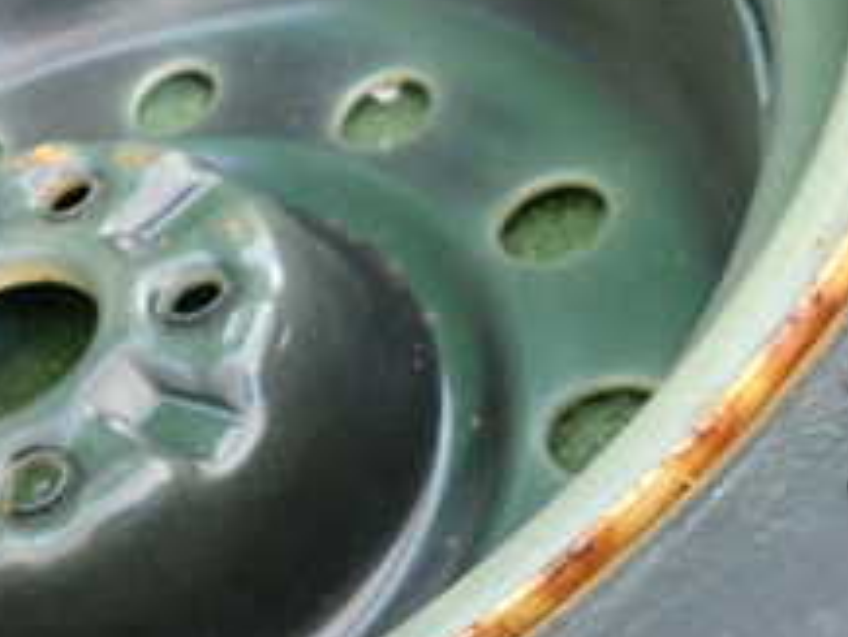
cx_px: -43
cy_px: 285
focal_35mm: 69
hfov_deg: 26.3
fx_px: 1691
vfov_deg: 21.3
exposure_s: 1/125
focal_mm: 4.5
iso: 640
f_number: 2
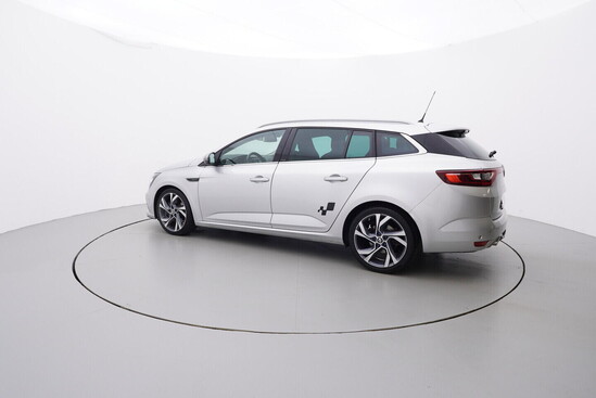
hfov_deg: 77.3
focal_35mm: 22
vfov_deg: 56.2
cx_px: 298
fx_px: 373
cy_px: 199
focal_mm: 15
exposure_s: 1/80
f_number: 5
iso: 200
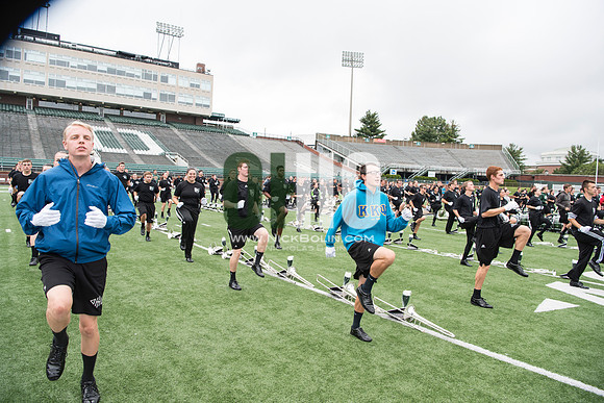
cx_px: 302
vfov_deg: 53.2
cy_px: 202
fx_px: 403
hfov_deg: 73.7
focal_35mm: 24
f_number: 5.6
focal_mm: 24
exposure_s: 1/500
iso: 640
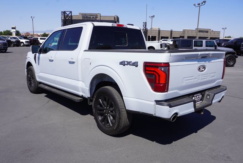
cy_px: 82
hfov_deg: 61.9
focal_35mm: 30
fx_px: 203
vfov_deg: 43.7
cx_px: 122
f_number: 10
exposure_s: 1/160
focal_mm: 20
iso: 100
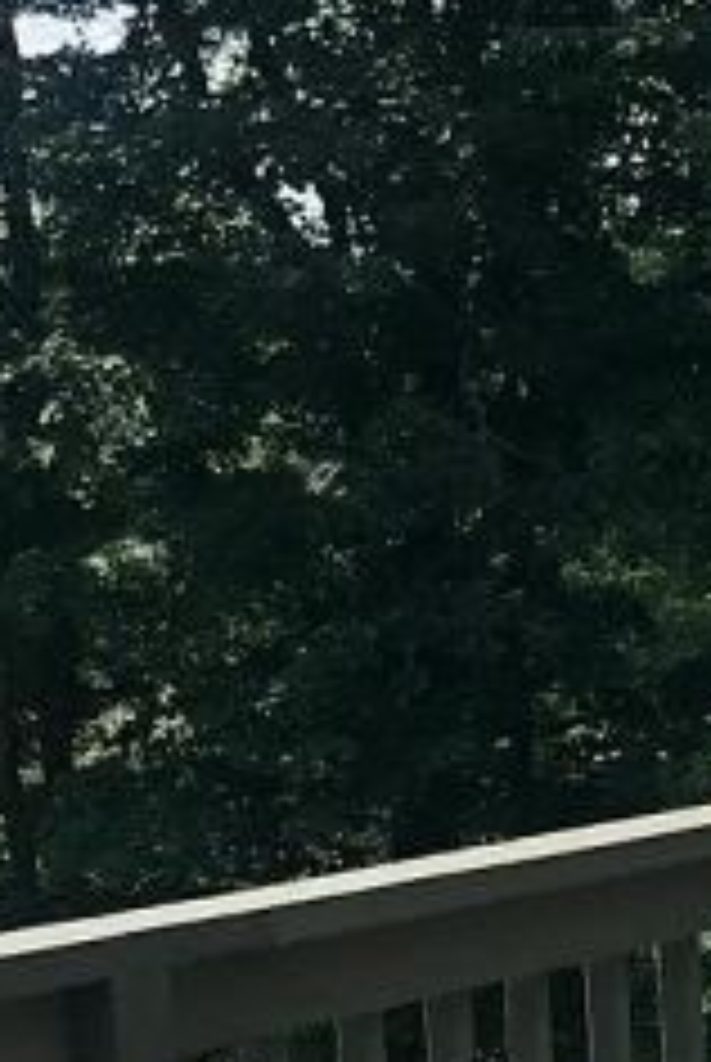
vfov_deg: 11.8
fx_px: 5139
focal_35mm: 174
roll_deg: +2.4
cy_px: 767
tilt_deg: -3.4
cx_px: 639
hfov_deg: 7.9
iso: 20
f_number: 1.8
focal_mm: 4
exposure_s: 1/889
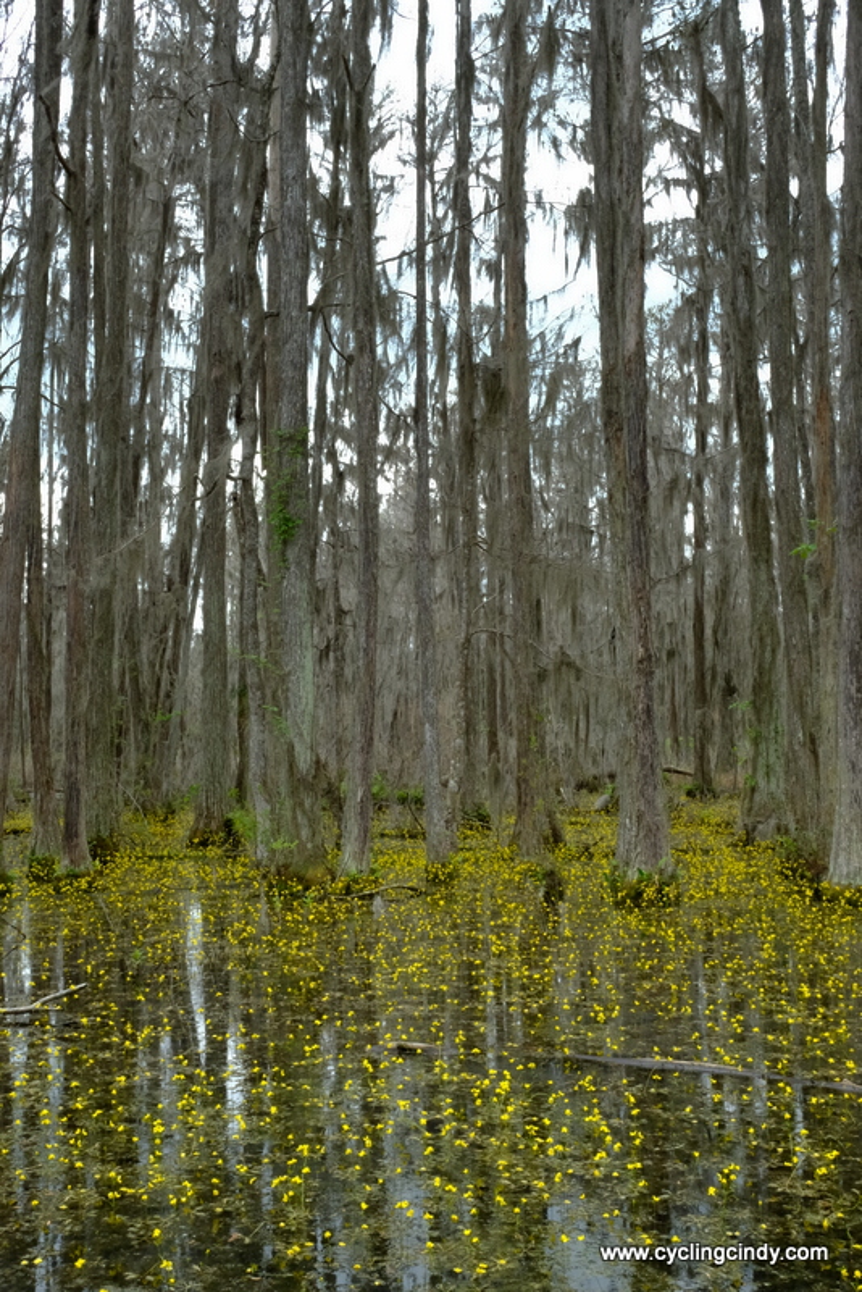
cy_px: 646
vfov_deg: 54.4
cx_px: 431
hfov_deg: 37.9
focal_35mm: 35
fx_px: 1256
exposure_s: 1/56
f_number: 22
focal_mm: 23.3
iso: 1600
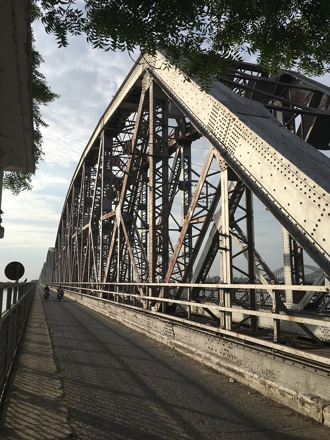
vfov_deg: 61.7
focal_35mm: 29
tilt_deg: +9.1
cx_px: 165
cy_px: 220
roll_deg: +0.1
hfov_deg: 48.2
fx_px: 369
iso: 25
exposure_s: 1/2331
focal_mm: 4.15
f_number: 2.2
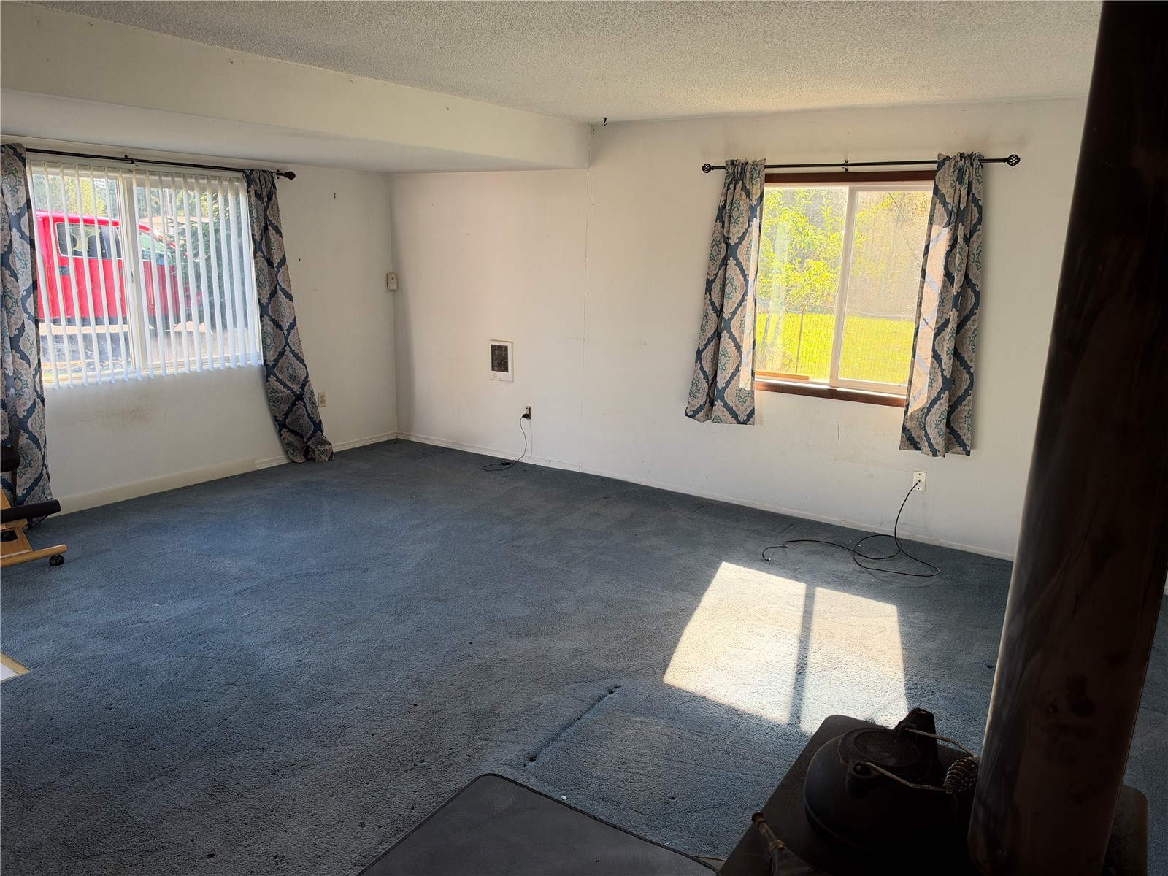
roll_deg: -1.0
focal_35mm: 24
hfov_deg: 71.6
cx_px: 584
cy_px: 438
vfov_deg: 56.8
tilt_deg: -14.2
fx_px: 810
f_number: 1.8
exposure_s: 1/208
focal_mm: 6.93
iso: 125
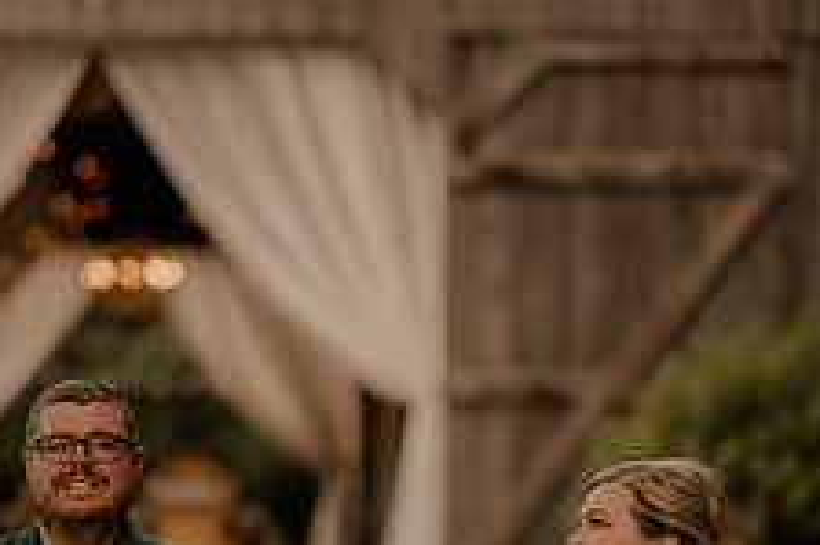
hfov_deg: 9.4
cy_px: 560
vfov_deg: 6.2
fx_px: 5007
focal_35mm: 220
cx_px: 326
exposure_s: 1/2500
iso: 250
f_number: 1.4
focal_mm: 85
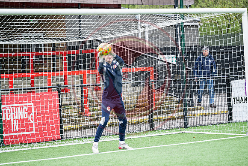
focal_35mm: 150
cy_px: 83
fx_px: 1034
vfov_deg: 9.2
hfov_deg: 13.7
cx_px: 124
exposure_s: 1/1250
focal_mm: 150
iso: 400
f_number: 2.8
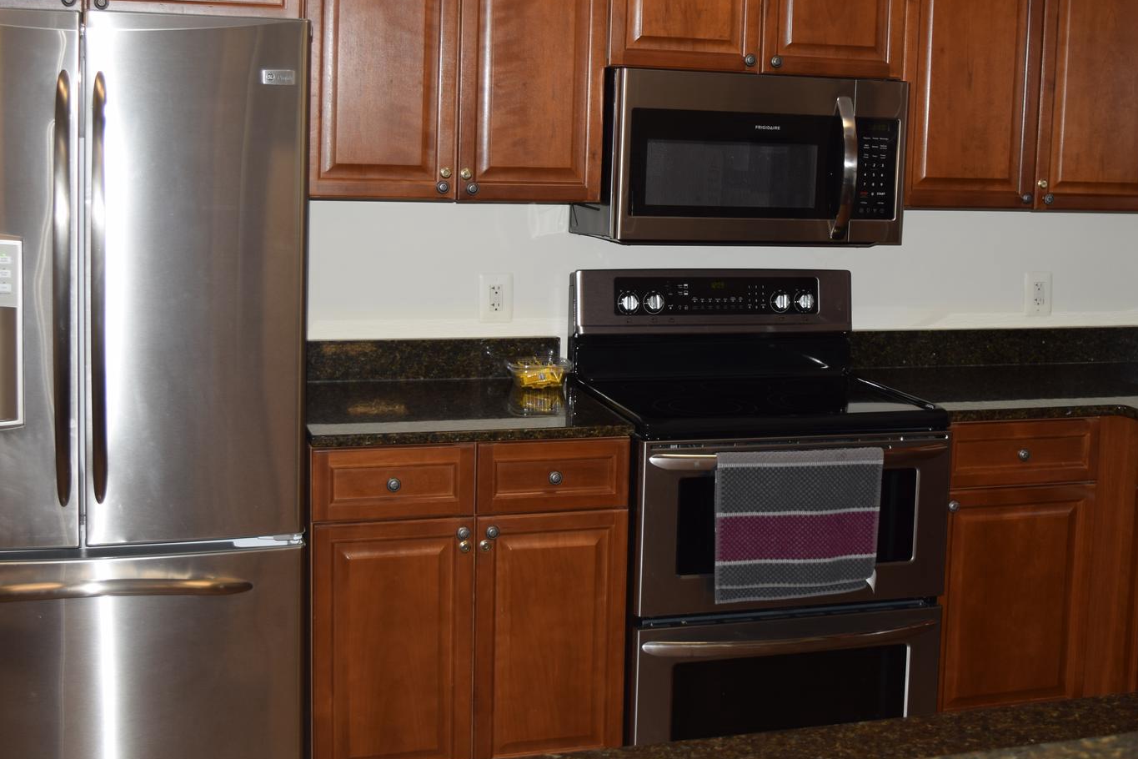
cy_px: 280
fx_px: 1636
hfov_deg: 38.2
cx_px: 667
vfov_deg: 26.0
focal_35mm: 52
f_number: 3.8
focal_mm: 23
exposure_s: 1/60
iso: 100
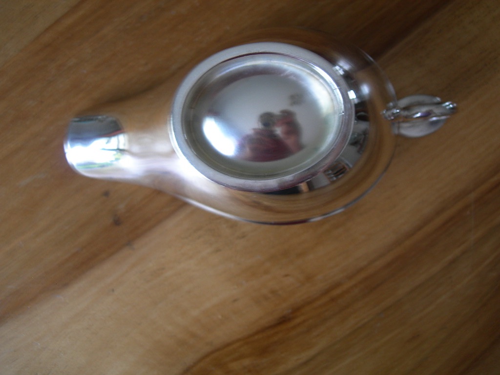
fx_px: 549
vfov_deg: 37.7
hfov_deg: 49.0
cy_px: 188
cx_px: 250
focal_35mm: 38
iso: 50
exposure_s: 1/5.7
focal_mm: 7.8
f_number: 2.8
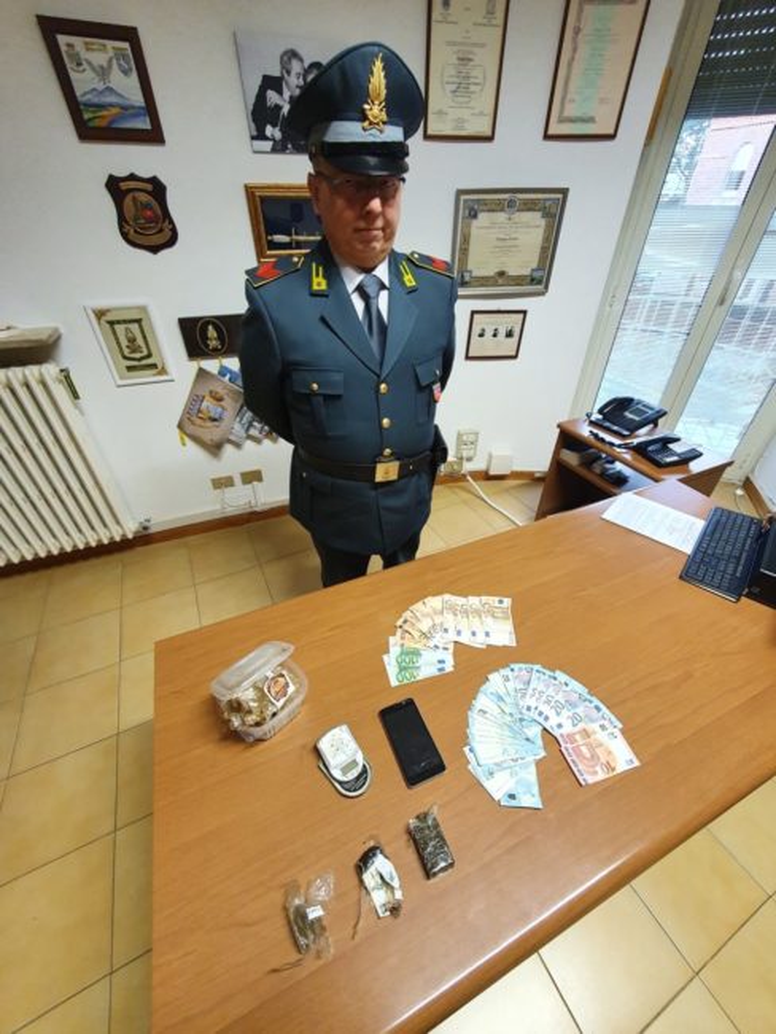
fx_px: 388
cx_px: 388
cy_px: 517
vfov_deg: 106.2
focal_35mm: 13
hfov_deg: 90.0
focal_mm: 1.8
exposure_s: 1/50
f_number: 2.2
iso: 400
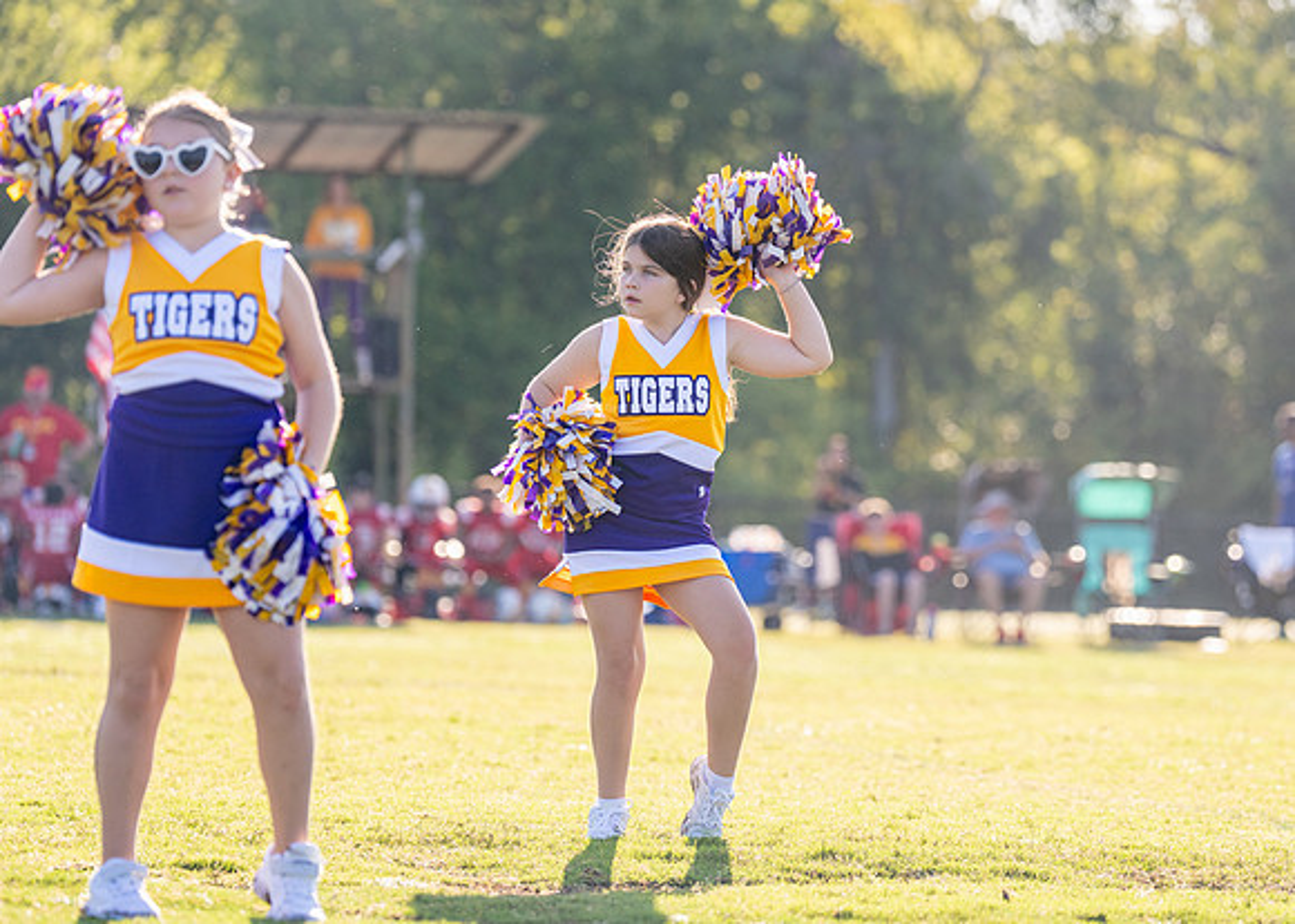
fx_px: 6783
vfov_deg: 7.8
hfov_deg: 10.9
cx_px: 693
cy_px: 459
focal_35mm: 184
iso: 400
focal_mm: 135
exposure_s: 1/2000
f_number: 2.8
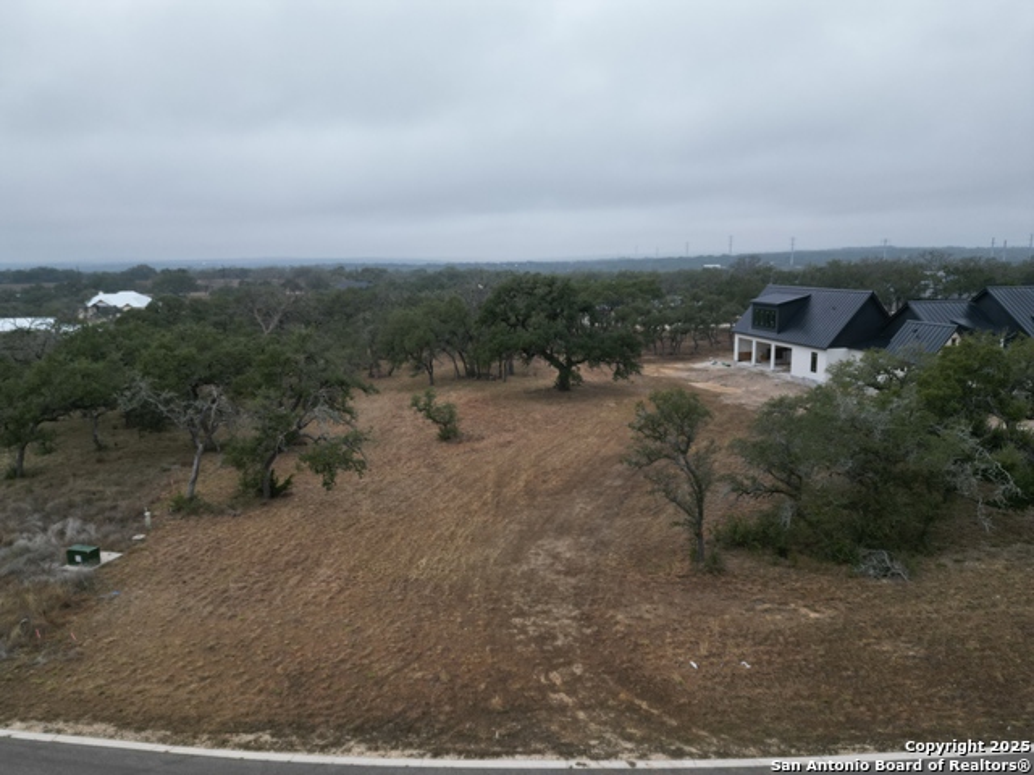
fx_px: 717
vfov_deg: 56.8
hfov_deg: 71.6
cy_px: 388
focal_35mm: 24
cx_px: 517
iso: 150
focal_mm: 6.72
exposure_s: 1/725
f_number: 1.7
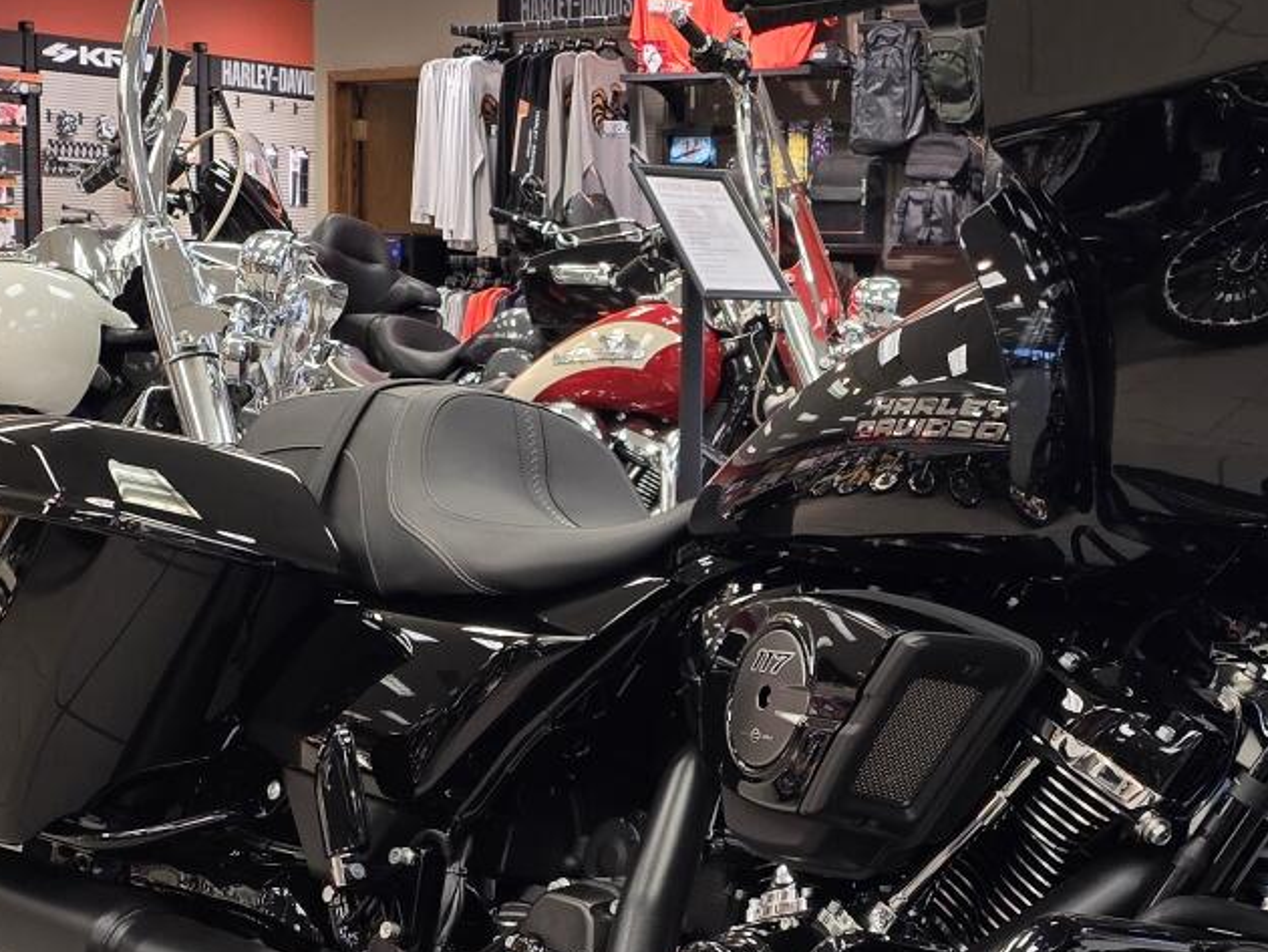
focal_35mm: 73
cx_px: 871
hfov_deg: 26.5
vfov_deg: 19.9
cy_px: 811
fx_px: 2675
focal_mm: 6.25
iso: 125
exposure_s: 1/120
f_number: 1.7
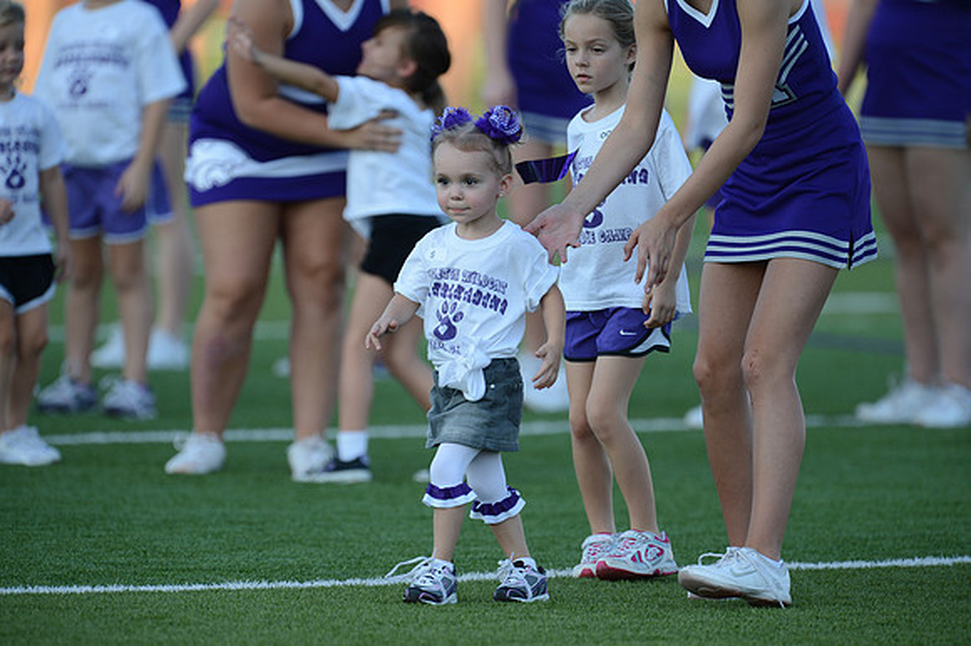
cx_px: 486
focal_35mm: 550
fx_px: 14826
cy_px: 323
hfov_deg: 3.8
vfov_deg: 2.5
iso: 800
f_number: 4
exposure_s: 1/1250
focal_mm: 550
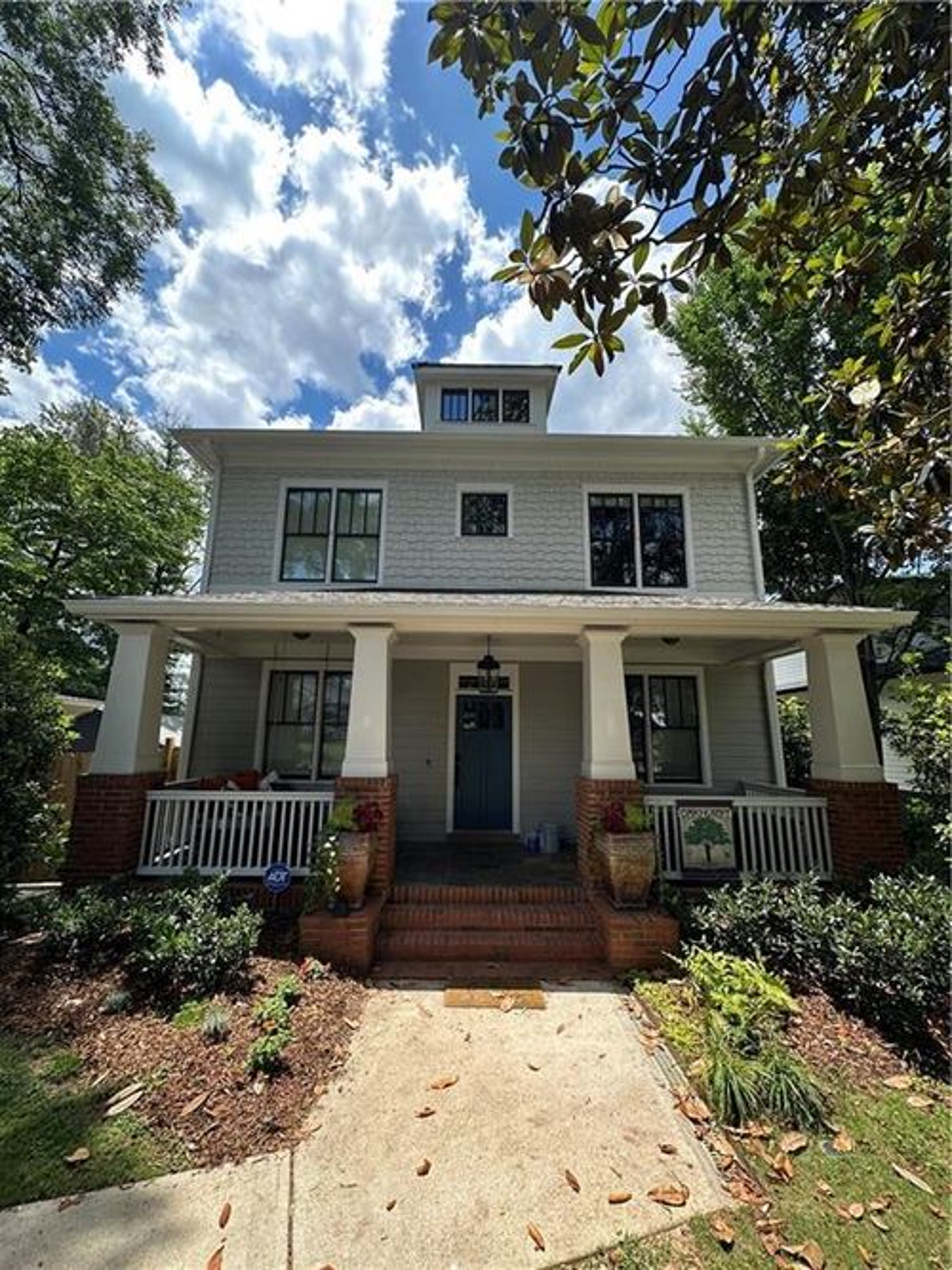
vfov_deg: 102.1
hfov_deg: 85.7
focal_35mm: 14
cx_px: 476
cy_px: 635
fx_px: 514
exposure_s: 1/744
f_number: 2.2
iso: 40
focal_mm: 2.22
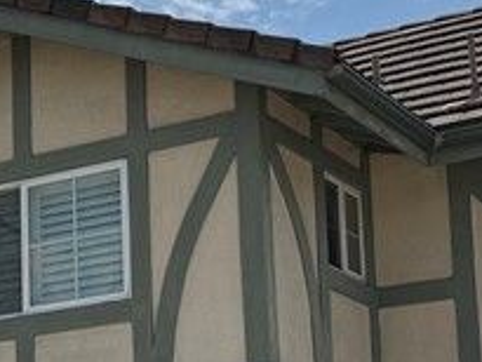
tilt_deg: +10.8
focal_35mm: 120
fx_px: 1672
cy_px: 334
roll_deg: +0.8
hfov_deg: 16.1
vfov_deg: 12.3
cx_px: -7
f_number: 1.78
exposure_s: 1/9091
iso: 80
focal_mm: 6.76
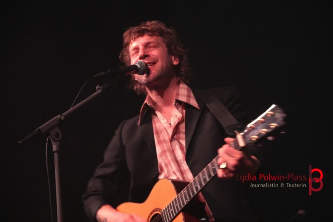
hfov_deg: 15.5
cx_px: 166
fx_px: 1221
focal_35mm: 132
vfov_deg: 10.4
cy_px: 111
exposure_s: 1/50
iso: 6400
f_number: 5.6
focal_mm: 88
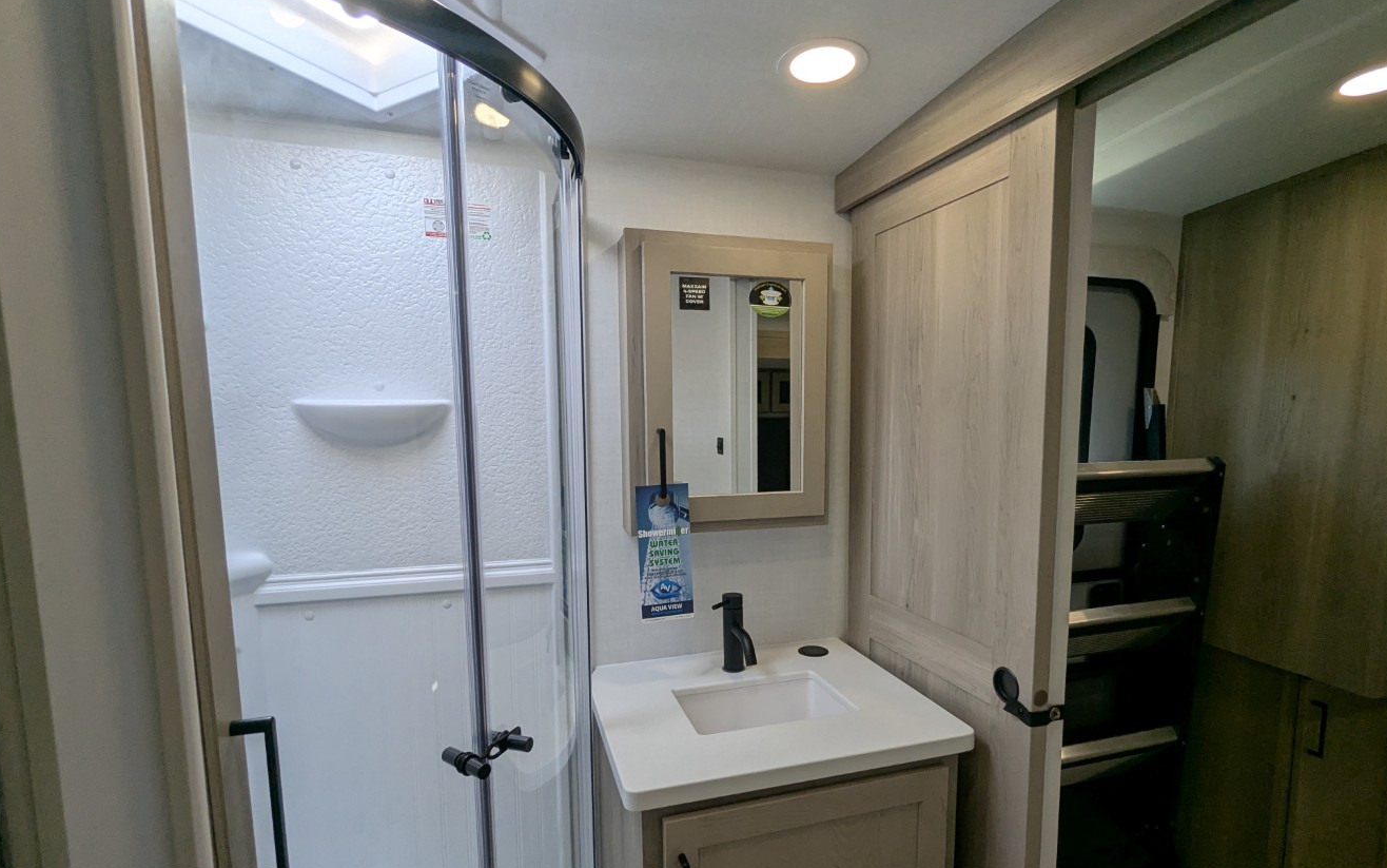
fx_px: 681
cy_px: 497
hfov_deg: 91.0
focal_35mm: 18
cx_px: 730
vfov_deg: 64.7
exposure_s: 1/222
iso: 69
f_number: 2.2
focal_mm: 2.35
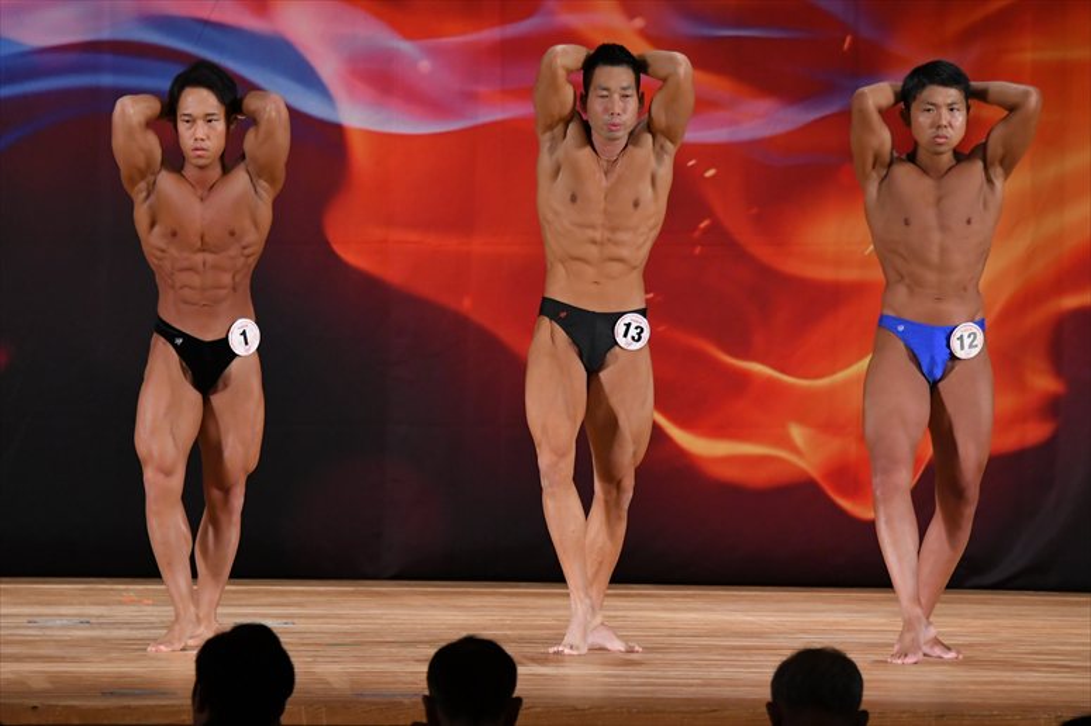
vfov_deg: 5.7
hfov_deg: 8.6
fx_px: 7270
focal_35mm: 240
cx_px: 546
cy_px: 363
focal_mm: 160
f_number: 5.6
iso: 3200
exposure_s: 1/400
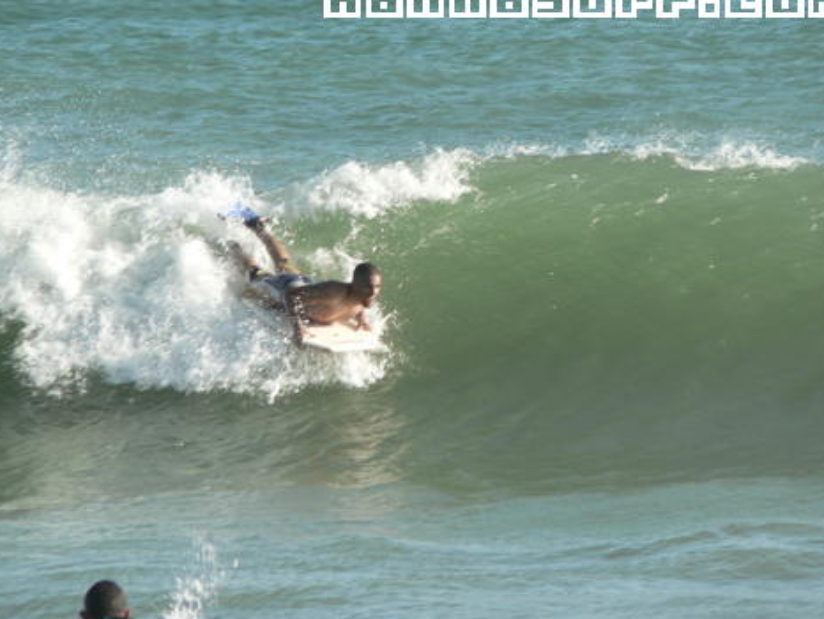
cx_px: 388
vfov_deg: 2.9
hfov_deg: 3.9
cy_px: 336
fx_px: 12122
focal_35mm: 509
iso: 80
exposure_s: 1/160
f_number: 4
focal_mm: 72
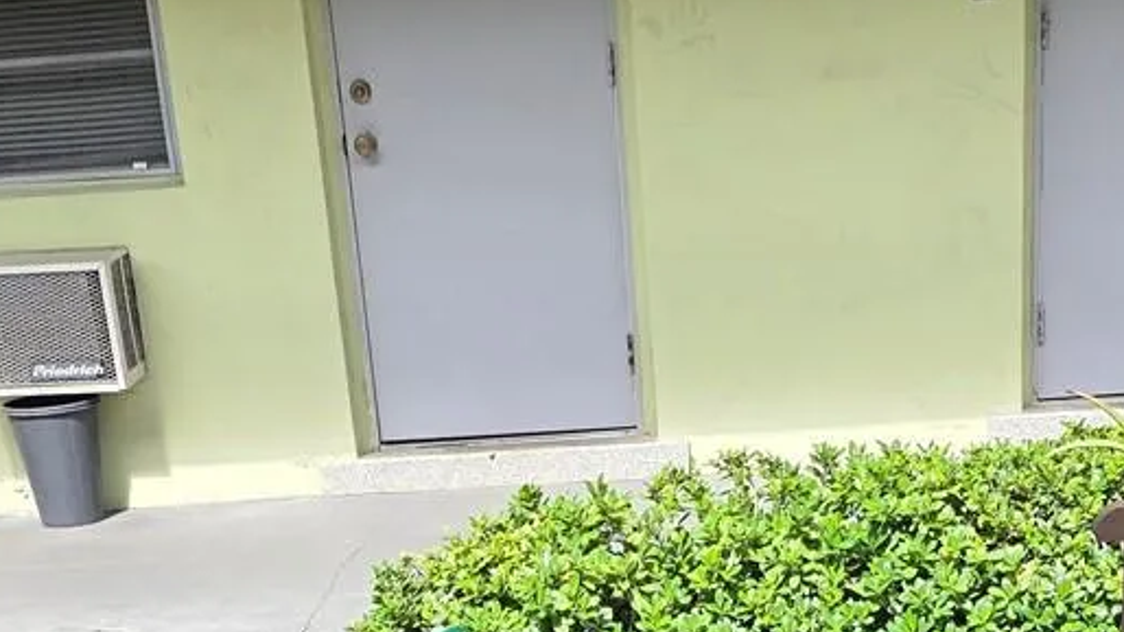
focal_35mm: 78
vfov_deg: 13.6
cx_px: 625
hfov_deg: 27.2
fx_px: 2324
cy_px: 1187
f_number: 1.7
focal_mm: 6.3
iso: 32
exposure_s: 1/359
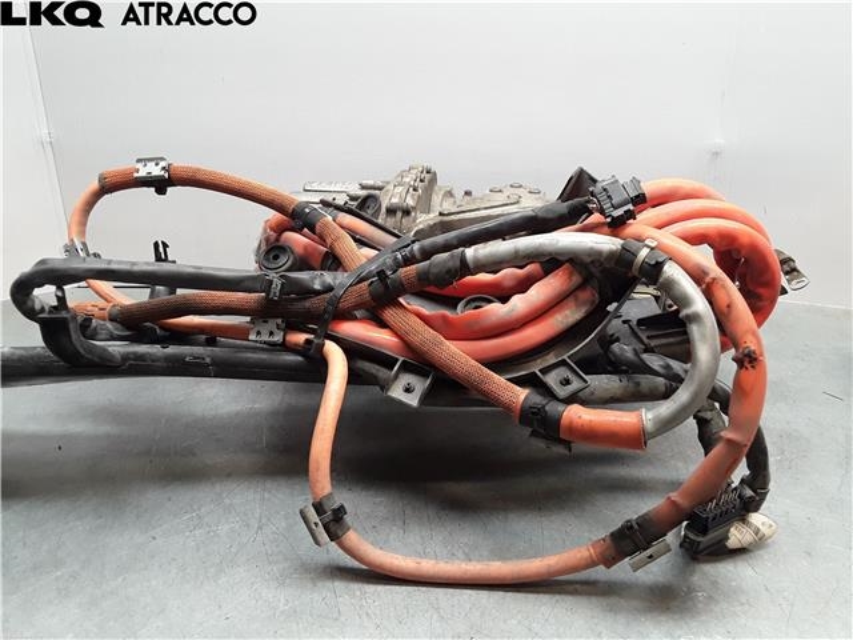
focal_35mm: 28
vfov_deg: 49.7
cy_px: 320
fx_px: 690
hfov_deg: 63.4
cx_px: 426
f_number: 1.9
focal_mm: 2.91
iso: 50
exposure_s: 1/50
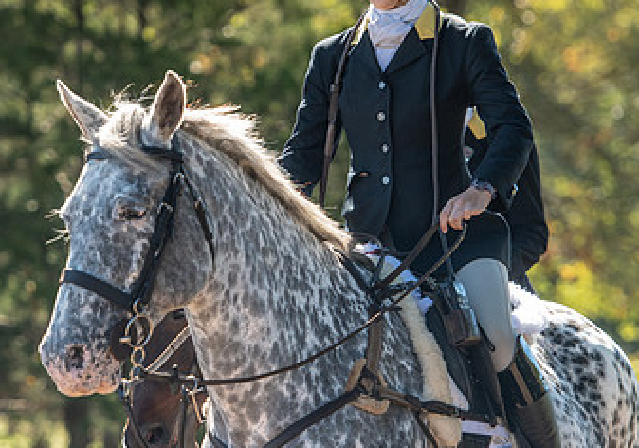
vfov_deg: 4.6
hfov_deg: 6.5
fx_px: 5589
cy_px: 292
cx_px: 261
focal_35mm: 310
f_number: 4
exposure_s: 1/320
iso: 280
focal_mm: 150
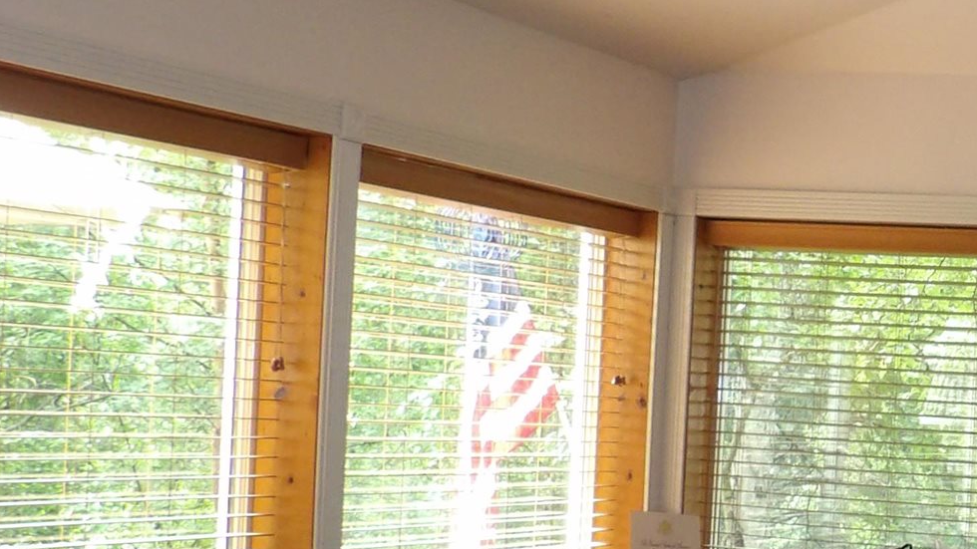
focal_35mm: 82
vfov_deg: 14.6
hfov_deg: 23.7
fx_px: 2124
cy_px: 444
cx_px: 1161
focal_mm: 4.3
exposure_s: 1/33
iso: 200
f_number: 3.2
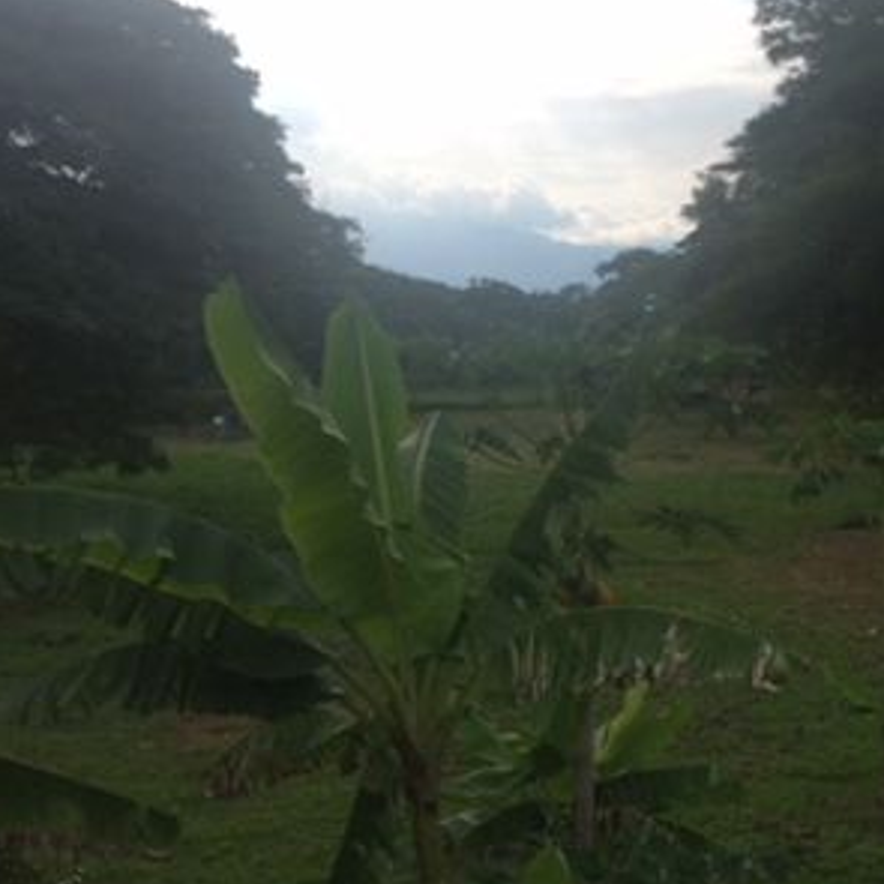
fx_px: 1676
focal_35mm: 58
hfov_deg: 29.3
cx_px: 601
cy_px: 491
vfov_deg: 29.5
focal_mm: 4.15
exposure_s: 1/2475
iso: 32
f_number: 2.2
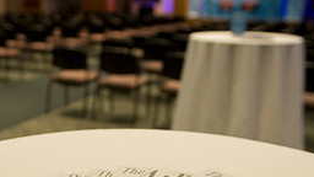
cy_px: 129
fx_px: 475
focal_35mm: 57
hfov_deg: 36.4
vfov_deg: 20.9
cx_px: 118
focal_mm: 24
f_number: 2.8
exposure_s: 1/100
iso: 1600
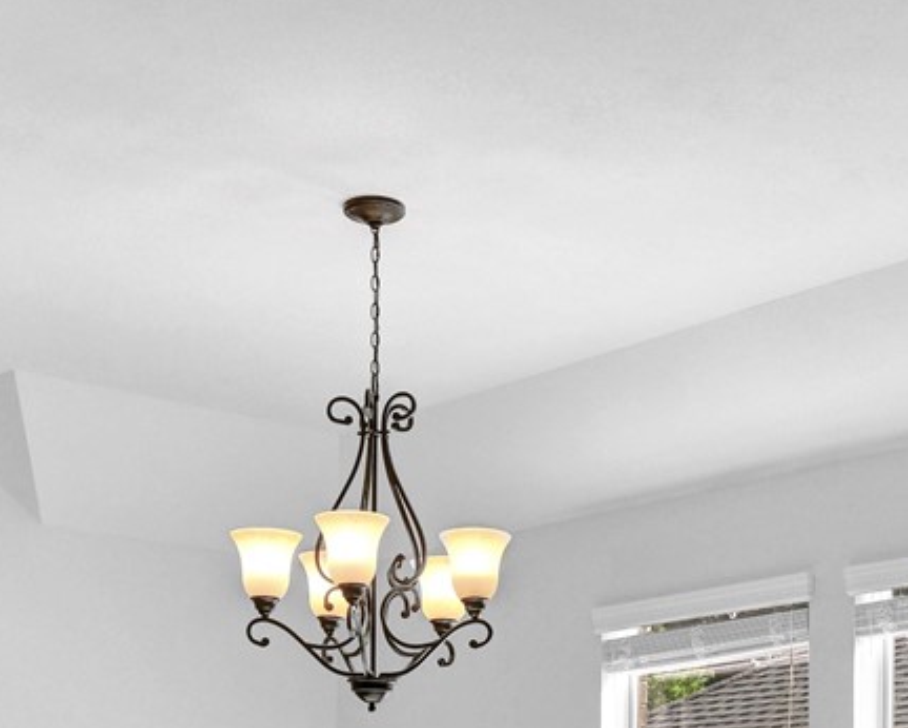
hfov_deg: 28.7
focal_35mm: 66
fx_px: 1774
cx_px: 519
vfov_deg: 21.1
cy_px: 935
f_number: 8
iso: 100
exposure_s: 1/50
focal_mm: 14
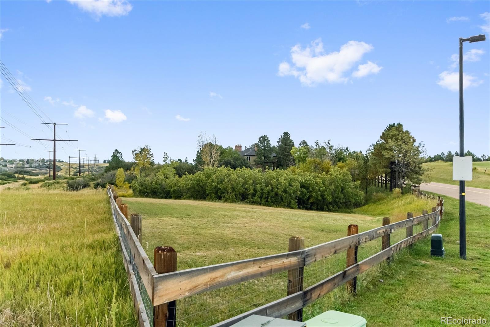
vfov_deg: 43.6
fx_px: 408
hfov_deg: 61.9
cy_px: 164
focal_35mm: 30
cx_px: 245
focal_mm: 20
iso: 2000
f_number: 8
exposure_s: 1/8000
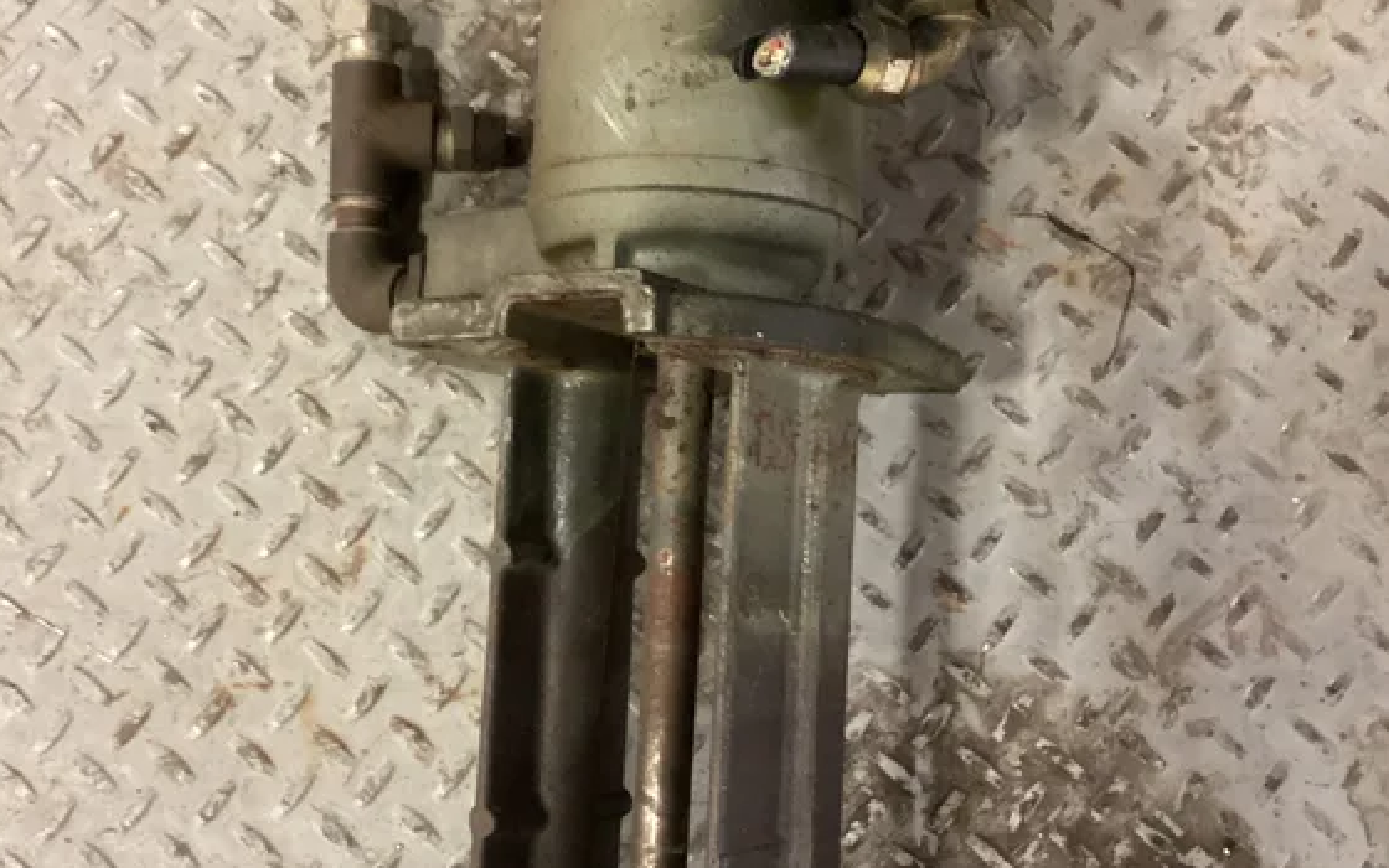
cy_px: 404
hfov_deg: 45.3
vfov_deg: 29.2
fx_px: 1666
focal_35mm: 44
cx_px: 693
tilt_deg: -79.0
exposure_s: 1/30
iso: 640
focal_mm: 3.3
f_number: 2.4
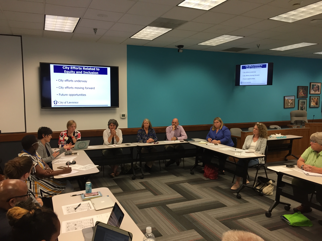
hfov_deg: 61.7
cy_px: 120
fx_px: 270
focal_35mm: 29
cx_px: 161
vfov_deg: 48.2
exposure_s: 1/30
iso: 32
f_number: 2.2
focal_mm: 4.15
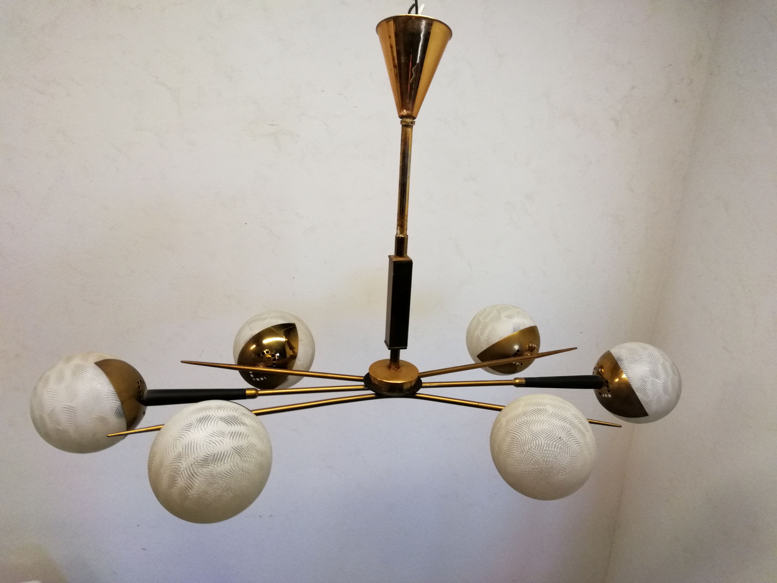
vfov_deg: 56.8
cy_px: 292
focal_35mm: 24
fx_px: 539
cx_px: 388
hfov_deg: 71.6
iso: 64
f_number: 2.2
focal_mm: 2.38
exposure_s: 1/50
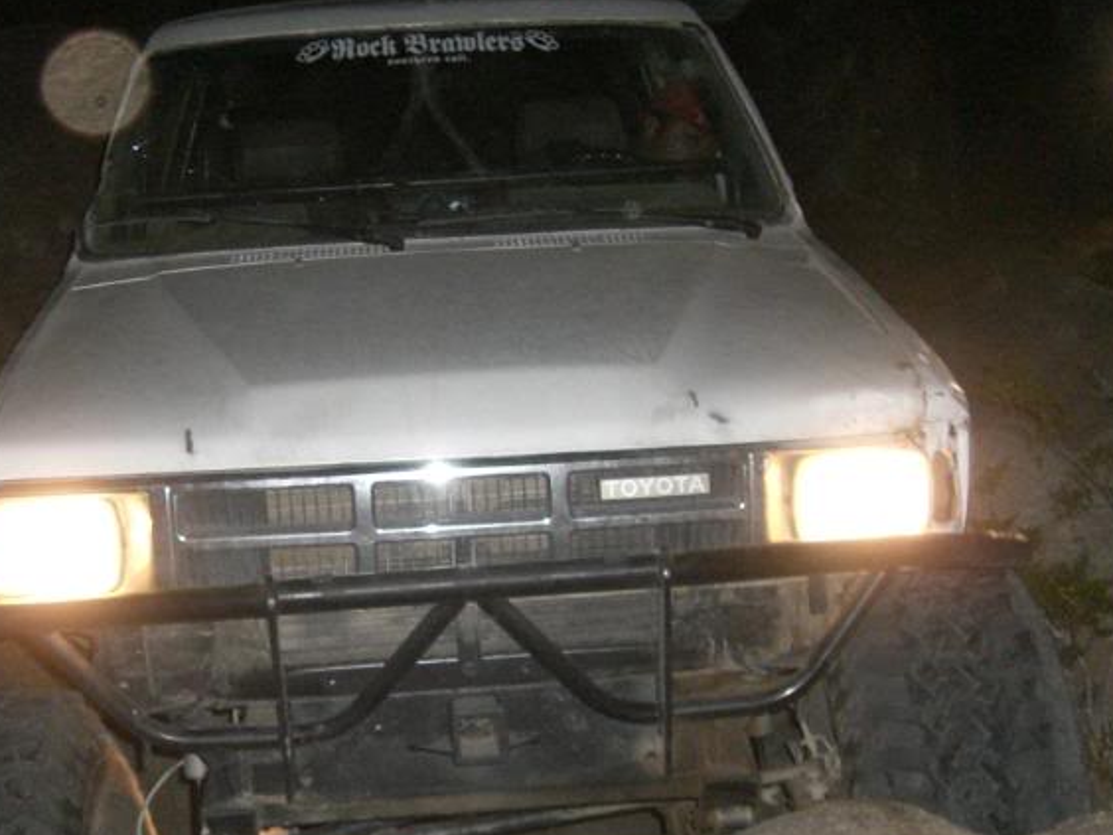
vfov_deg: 21.2
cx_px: 351
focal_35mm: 69
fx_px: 2219
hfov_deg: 27.9
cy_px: 543
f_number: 2.7
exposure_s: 1/60
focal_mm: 6.2
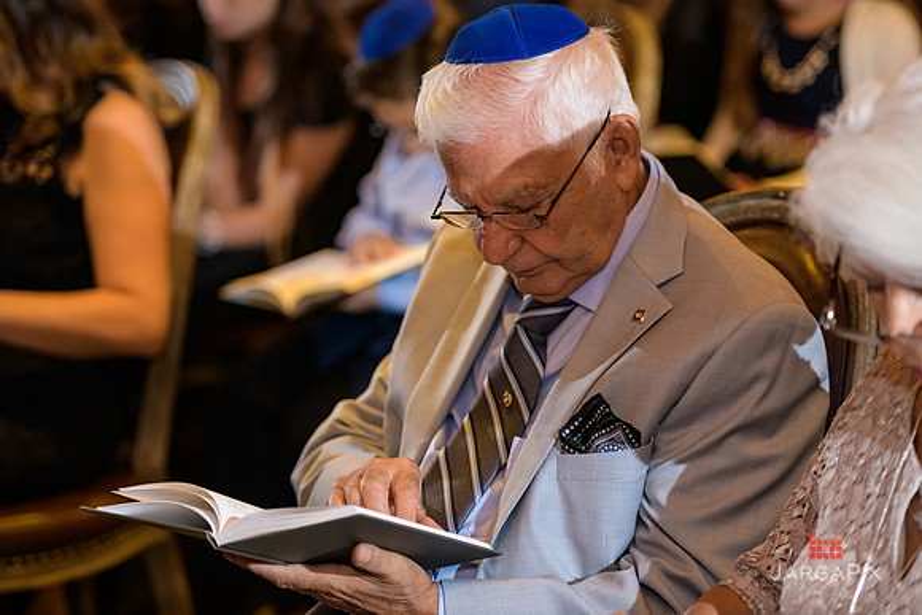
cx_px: 461
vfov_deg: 13.0
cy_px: 308
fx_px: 2690
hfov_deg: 19.5
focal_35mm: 105
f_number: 3.2
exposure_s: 1/125
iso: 1600
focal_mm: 105
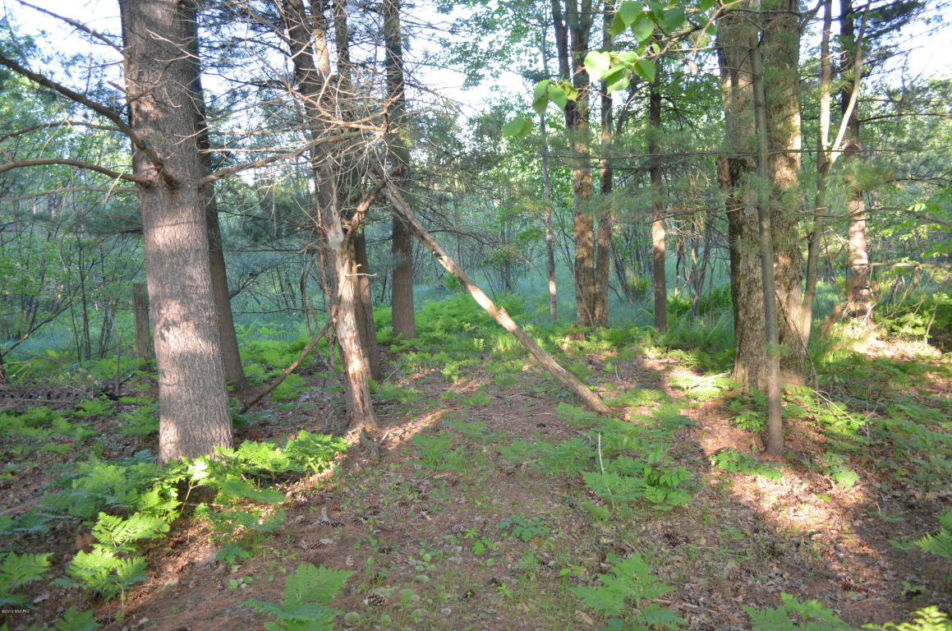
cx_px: 476
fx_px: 713
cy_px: 316
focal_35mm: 27
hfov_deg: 67.5
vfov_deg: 47.7
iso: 400
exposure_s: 1/80
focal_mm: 18
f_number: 4.5
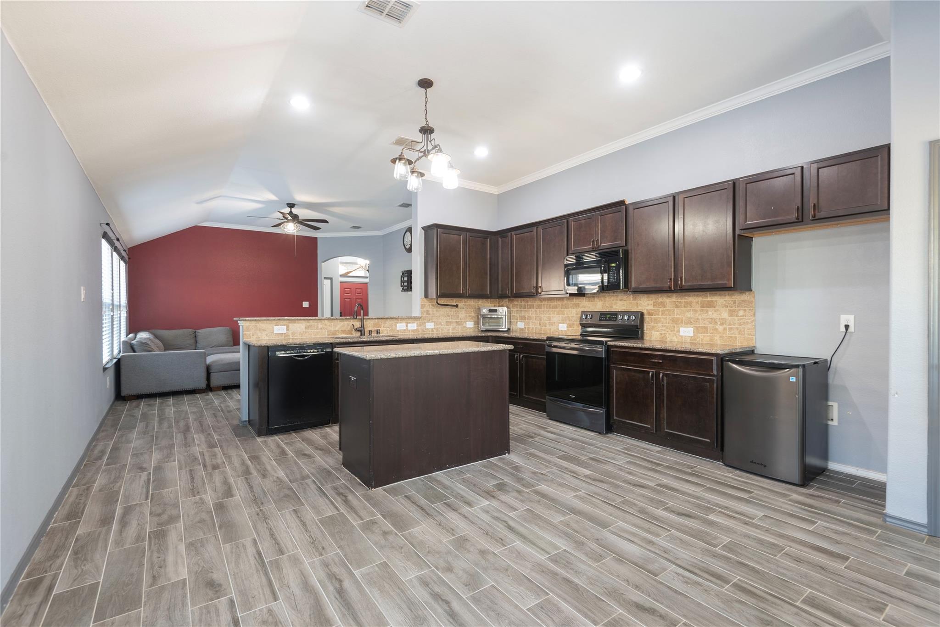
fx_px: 418
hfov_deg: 96.7
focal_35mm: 16
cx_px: 470
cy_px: 314
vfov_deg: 73.8
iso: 100
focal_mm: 16
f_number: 7.1
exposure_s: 1.3
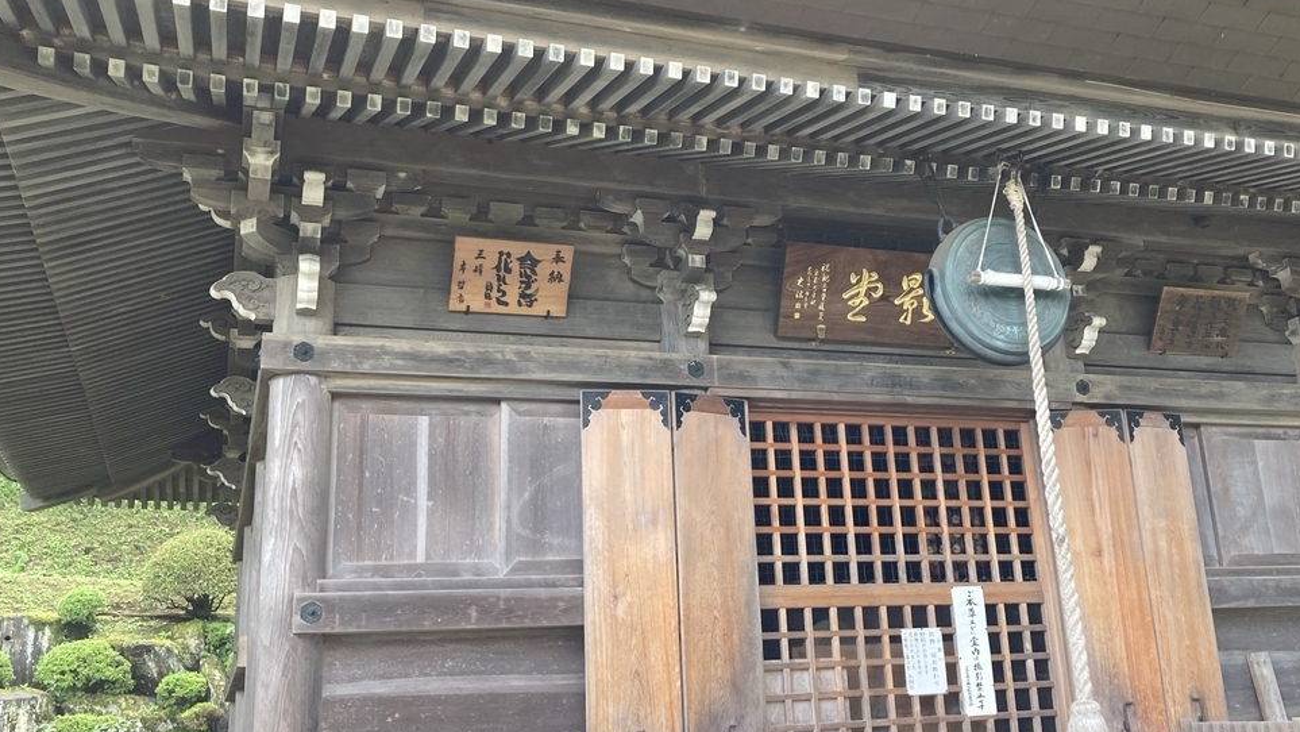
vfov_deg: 31.2
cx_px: 753
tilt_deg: +16.9
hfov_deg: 52.6
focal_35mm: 38
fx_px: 1310
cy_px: 338
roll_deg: +2.4
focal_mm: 3.99
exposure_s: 1/121
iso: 50
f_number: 1.8
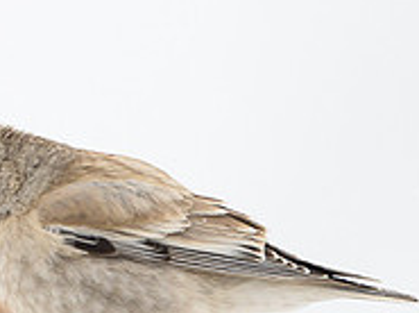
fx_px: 21443
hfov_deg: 1.1
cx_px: -72
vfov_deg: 0.8
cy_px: 21
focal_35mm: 1775
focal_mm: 500
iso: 250
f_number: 4
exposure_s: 1/3200
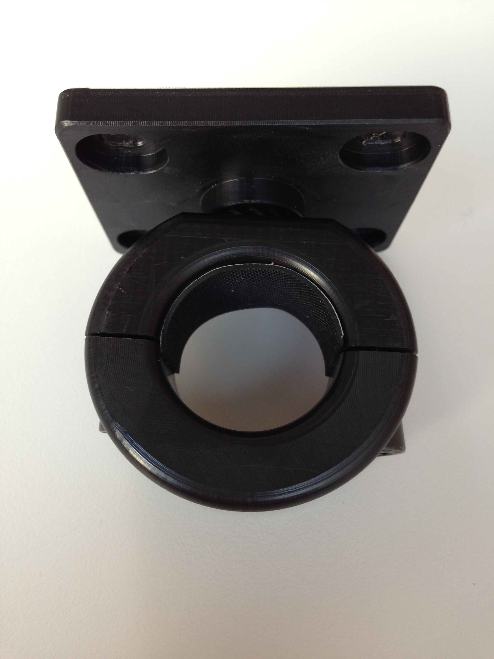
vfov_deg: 55.4
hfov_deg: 42.9
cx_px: 247
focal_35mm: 33
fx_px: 628
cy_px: 330
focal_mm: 4.12
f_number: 2.4
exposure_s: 1/30
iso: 50
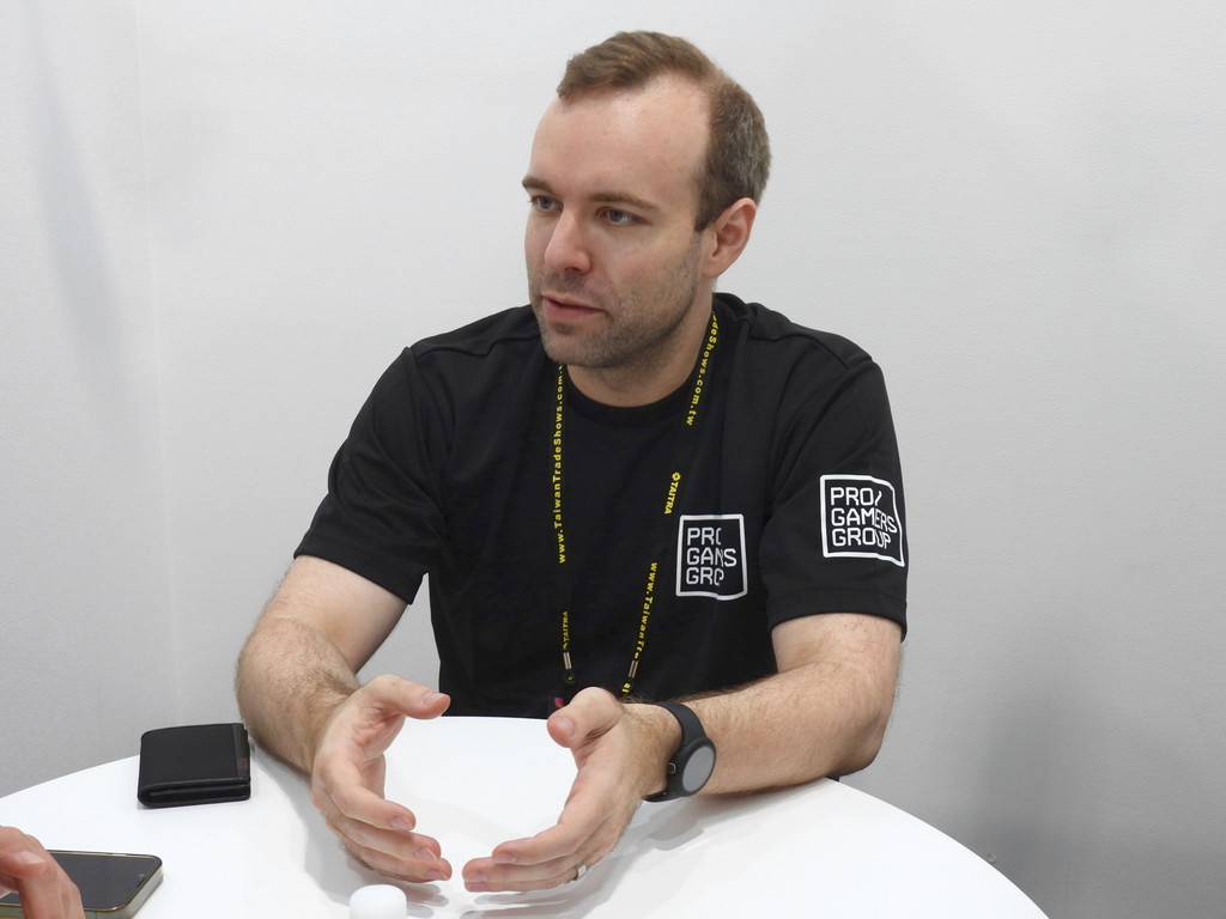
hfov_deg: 40.4
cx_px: 613
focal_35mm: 47
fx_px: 1665
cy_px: 460
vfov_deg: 30.9
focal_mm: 8.4
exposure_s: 1/30
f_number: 3.2
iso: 140
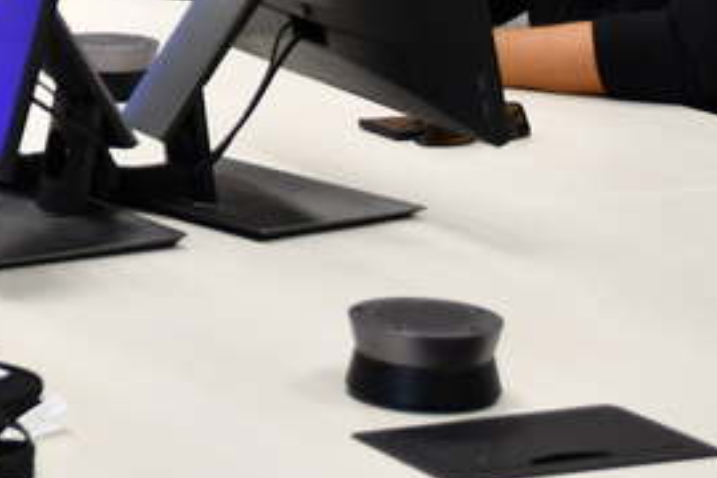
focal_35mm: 154
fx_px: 3067
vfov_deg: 8.8
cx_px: -293
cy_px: -120
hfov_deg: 12.8
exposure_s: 1/125
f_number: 4
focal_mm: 27
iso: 1000
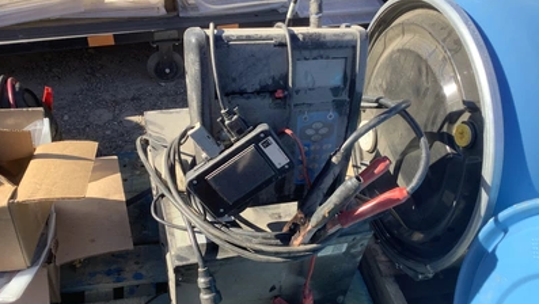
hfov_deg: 58.0
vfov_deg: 34.6
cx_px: 270
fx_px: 486
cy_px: 179
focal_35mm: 34
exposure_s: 1/287
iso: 25
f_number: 2.4
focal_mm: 3.3
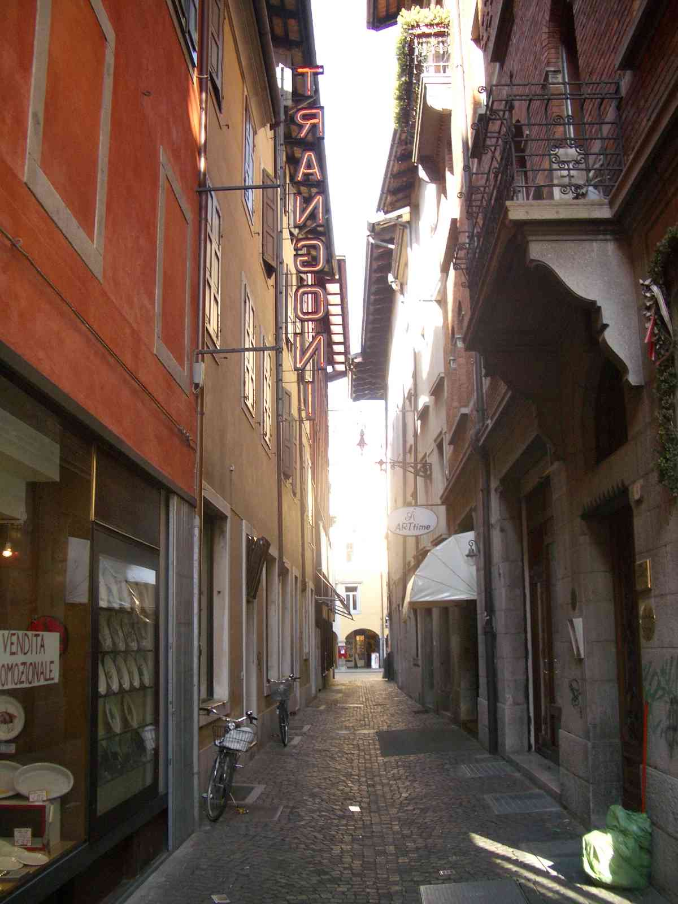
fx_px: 914
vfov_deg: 52.6
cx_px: 339
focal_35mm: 35
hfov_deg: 40.7
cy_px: 452
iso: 100
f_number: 2.6
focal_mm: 5.8
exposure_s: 1/125
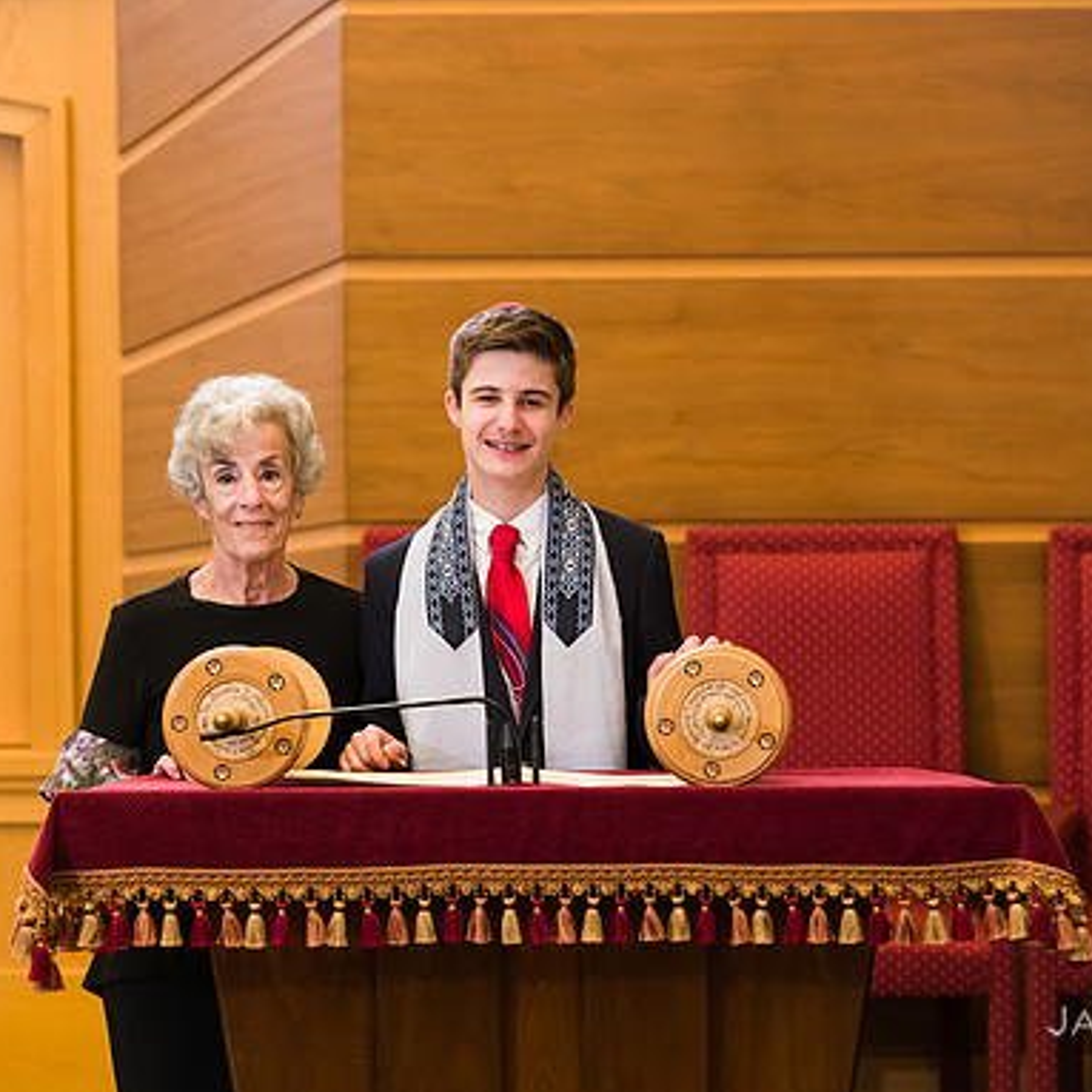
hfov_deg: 9.1
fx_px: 6888
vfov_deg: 9.1
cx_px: 493
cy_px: 546
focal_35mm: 193
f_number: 5.6
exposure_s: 1/200
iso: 1600
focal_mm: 150
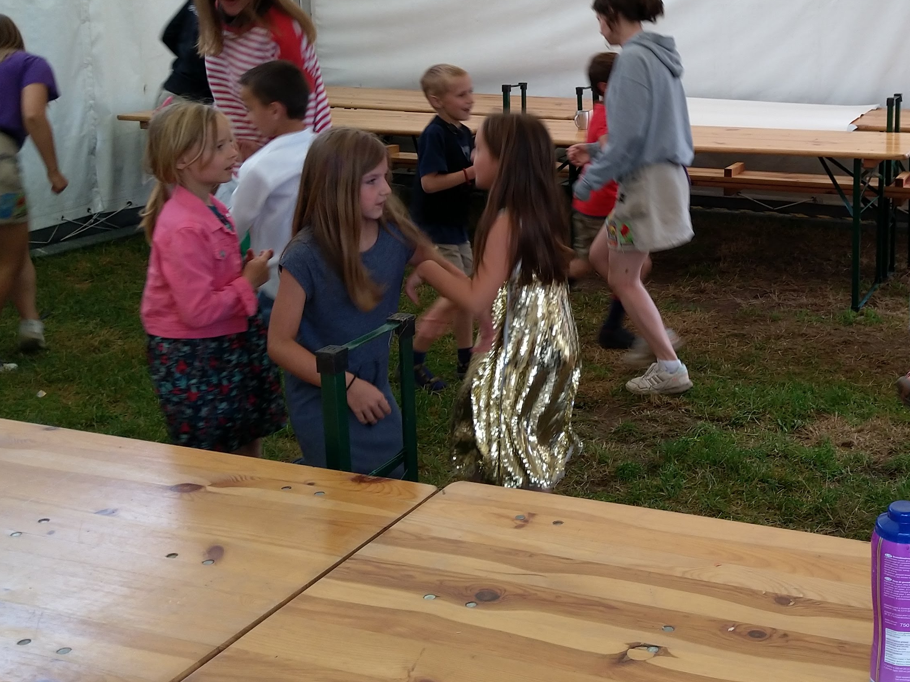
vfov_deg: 31.8
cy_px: 199
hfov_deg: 40.7
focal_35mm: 45
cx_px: 698
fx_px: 1183
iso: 100
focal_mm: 4.28
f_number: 1.75
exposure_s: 1/33
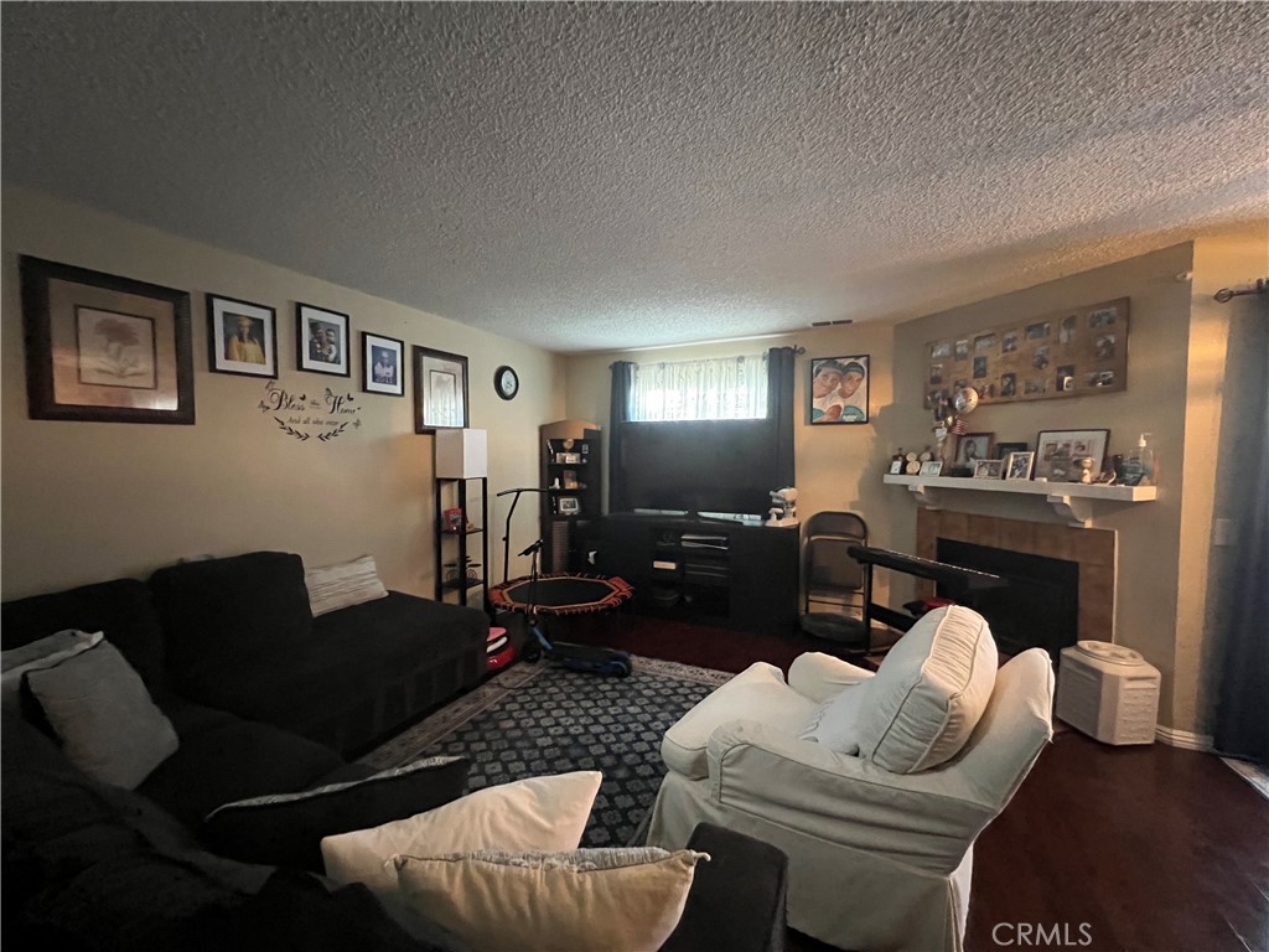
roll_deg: -0.3
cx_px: 634
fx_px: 477
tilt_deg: -2.6
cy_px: 476
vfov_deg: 89.9
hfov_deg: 106.2
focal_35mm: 13
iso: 1000
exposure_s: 1/40
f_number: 1.8
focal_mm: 1.57
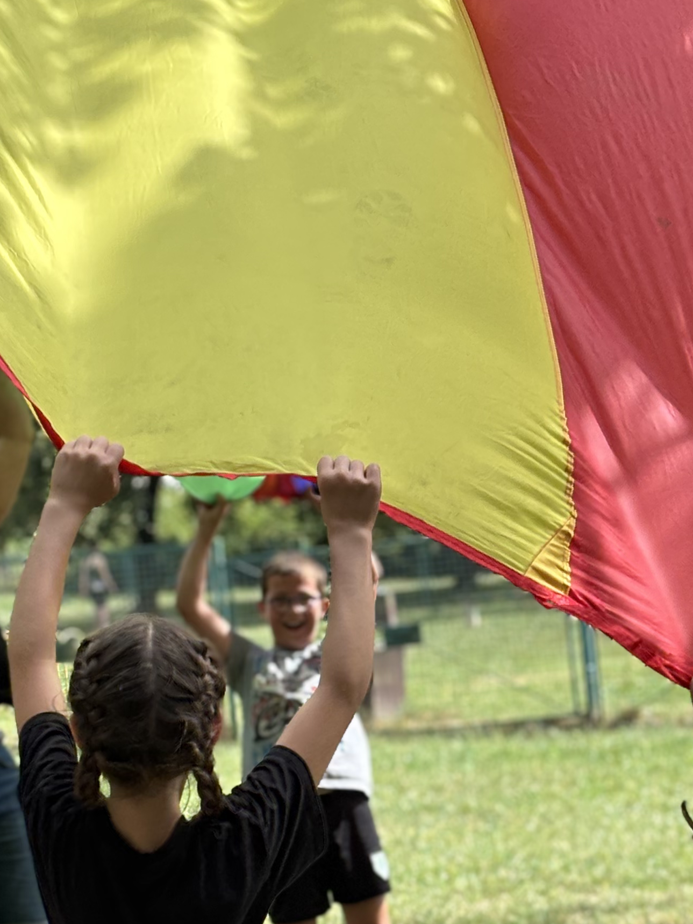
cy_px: 836
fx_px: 3257
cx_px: 291
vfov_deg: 15.9
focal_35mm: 122
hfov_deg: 12.1
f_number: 1.6
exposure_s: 1/654
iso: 32
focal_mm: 5.96
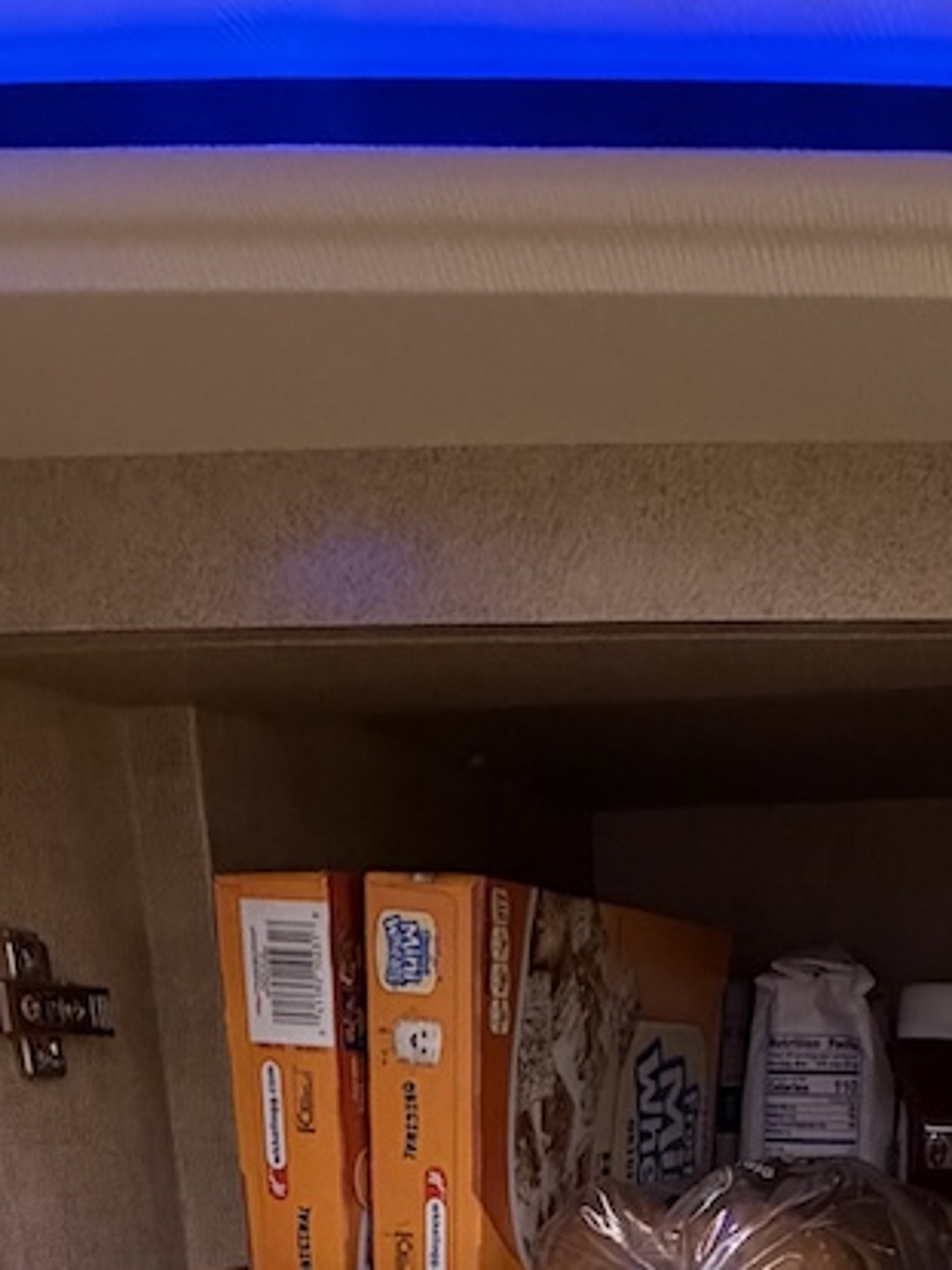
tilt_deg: -27.6
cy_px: 1920
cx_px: 716
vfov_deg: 27.8
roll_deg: -0.1
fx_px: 1651
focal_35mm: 45
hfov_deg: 31.6
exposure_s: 1/60
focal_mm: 2.22
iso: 320
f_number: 2.2
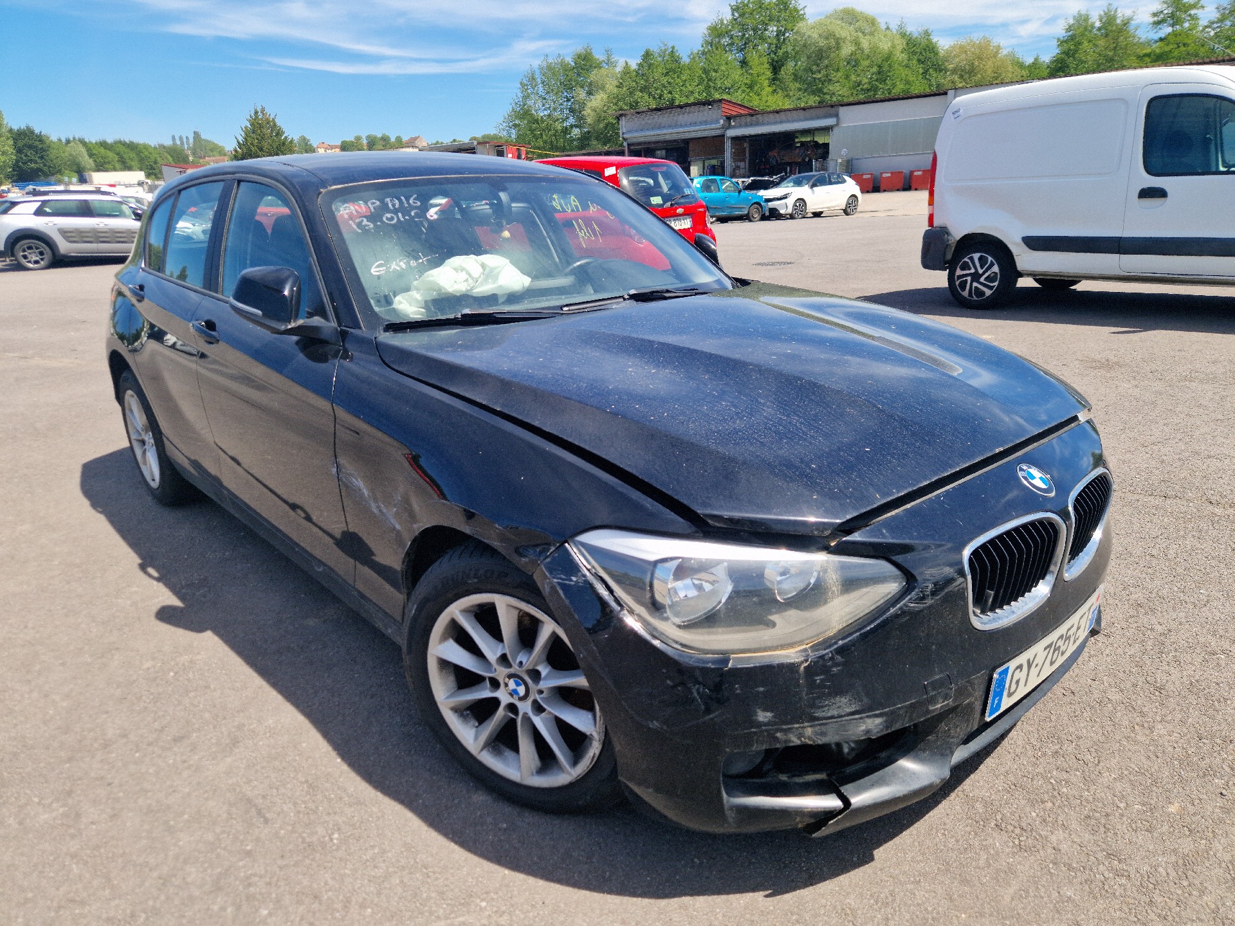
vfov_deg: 58.9
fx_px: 821
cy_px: 463
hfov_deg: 73.9
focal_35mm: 23
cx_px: 618
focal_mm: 5.4
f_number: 1.8
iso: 50
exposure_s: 1/1000
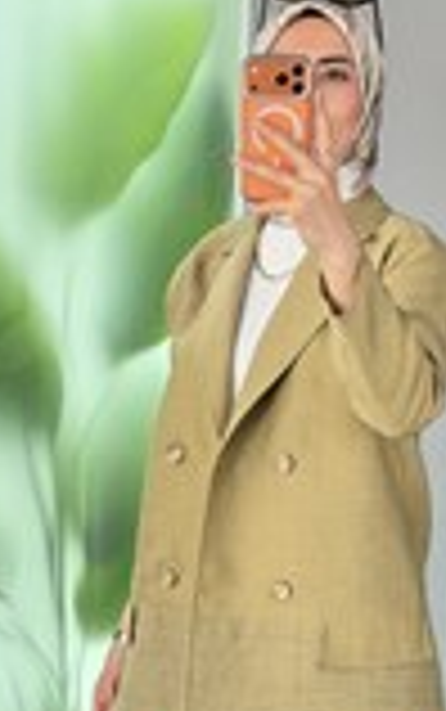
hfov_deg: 9.9
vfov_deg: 15.7
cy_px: 484
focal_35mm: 133
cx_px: 288
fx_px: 2582
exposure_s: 1/175
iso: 64
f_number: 1.78
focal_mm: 6.76
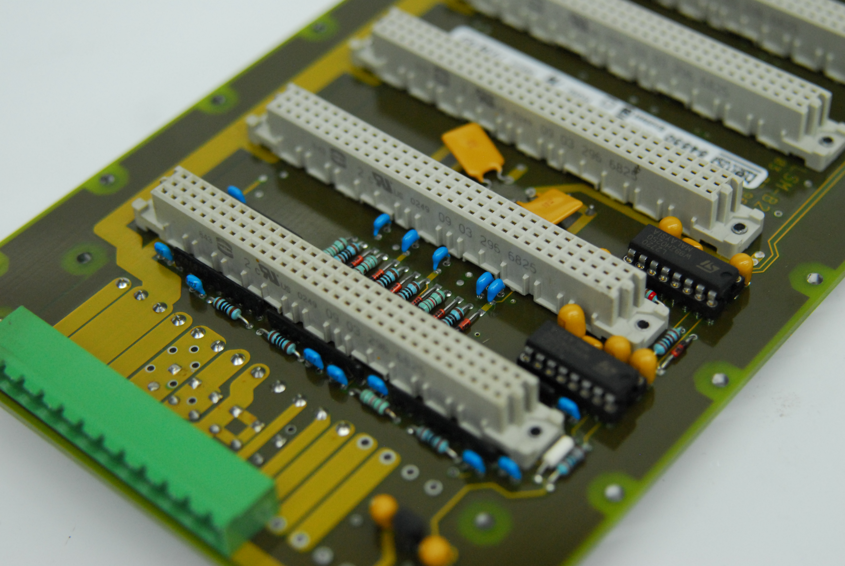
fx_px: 1763
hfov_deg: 27.0
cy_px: 283
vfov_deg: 18.2
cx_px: 422
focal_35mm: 75
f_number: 3.5
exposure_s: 1/160
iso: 800
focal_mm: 50
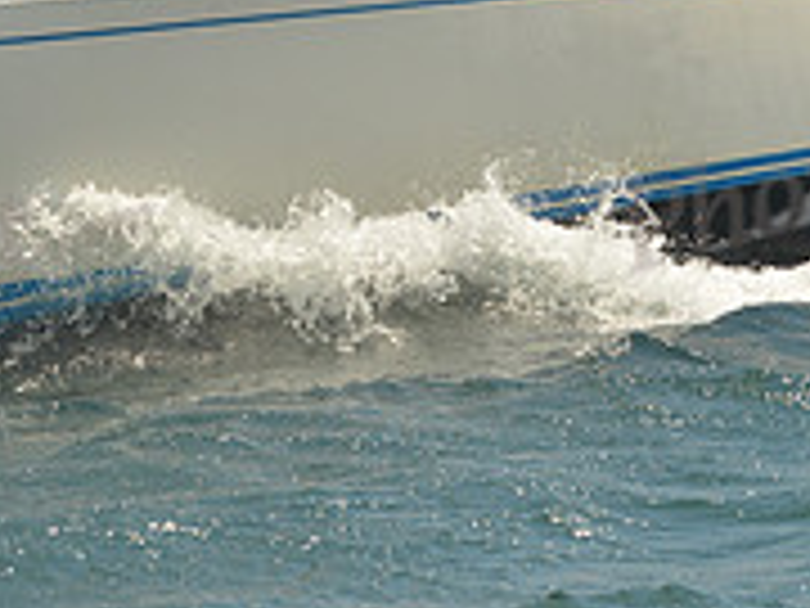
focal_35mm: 232
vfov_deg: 6.4
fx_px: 5429
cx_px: 392
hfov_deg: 8.5
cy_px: -16
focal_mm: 75
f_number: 6.3
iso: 400
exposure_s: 1/800
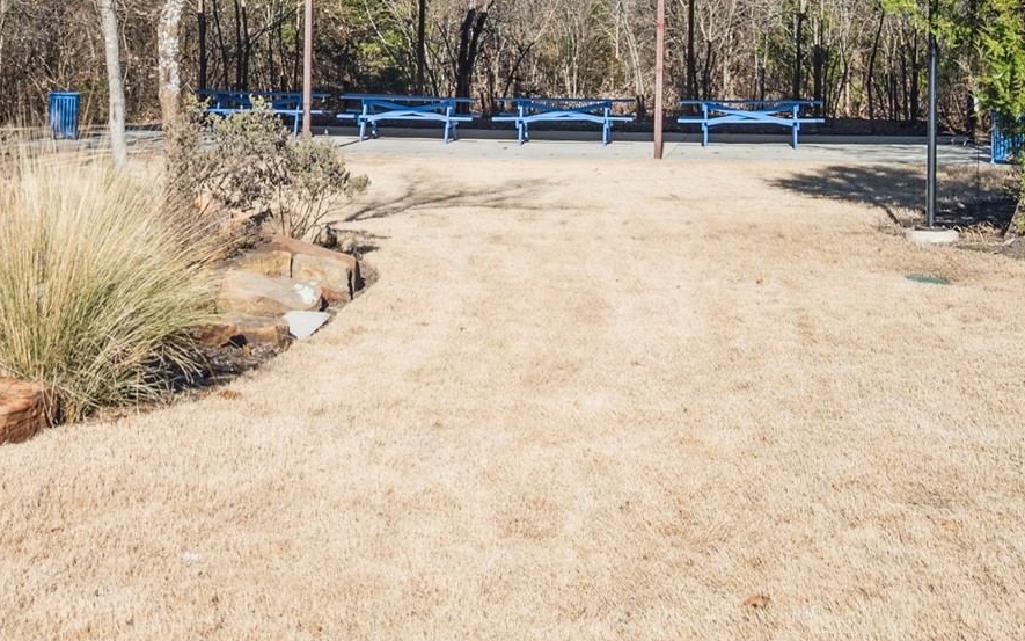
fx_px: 2095
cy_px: 107
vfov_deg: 17.2
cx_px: 299
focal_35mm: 75
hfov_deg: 27.2
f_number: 8
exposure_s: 1/250
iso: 250
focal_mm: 30
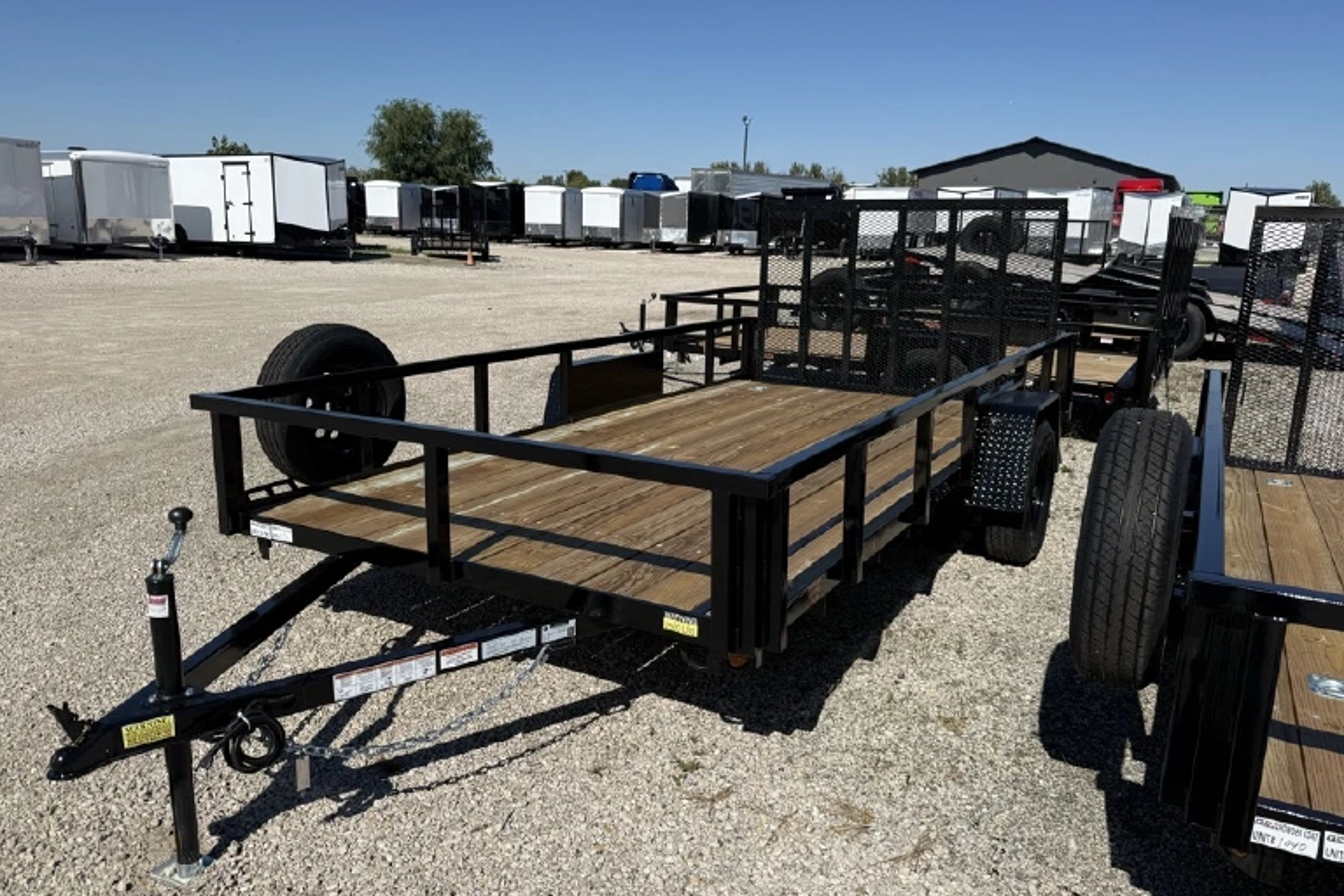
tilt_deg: -13.6
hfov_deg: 69.4
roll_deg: -2.1
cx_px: 665
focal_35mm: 26
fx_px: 971
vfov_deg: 49.6
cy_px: 439
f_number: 1.78
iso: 80
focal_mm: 6.76
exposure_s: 1/8130
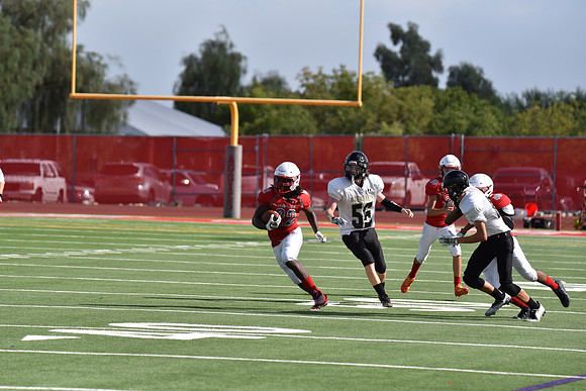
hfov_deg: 7.9
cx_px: 293
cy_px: 196
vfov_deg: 5.3
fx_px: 4233
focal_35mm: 260
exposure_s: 1/4000
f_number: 5.6
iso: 640
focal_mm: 260
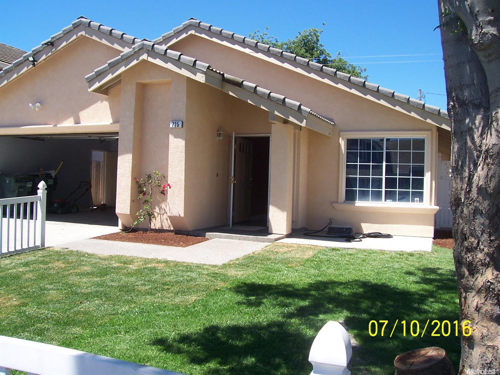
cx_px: 250
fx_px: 491
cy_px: 188
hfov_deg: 54.0
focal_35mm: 34
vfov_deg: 41.8
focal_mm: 5.6
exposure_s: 1/250
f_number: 5.6
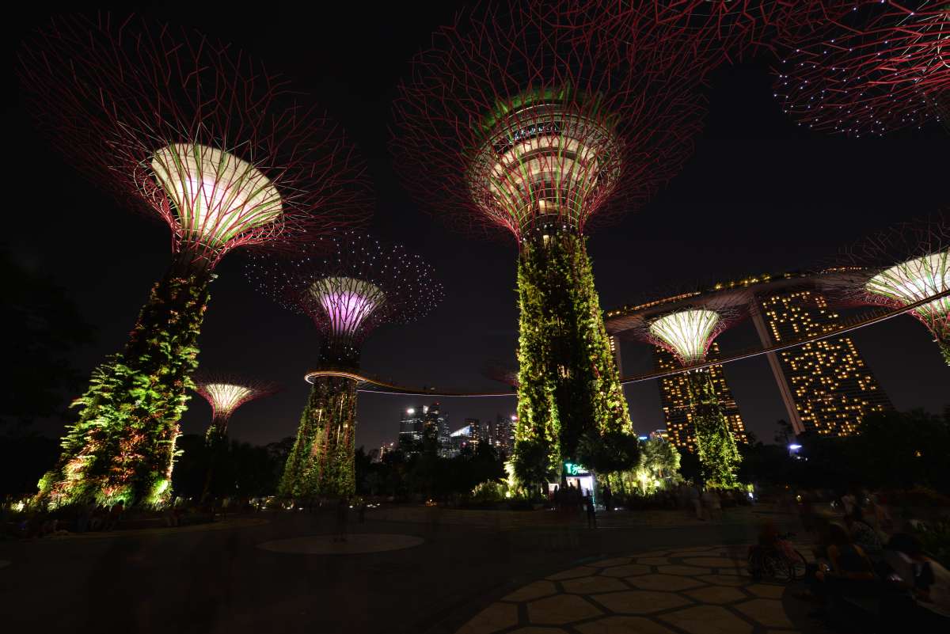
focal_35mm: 14
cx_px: 475
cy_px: 317
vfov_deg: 81.3
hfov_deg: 104.2
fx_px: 370
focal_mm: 14
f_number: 9
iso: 100
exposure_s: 13
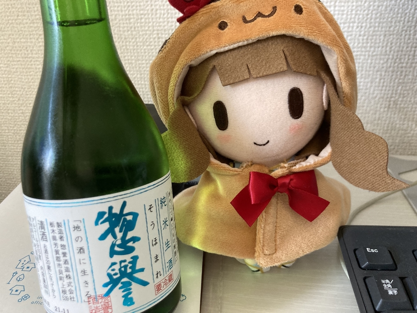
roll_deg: +2.6
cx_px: 208
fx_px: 337
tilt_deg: -27.7
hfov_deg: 63.4
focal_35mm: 28
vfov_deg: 49.7
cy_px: 156
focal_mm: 3.99
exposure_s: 1/47
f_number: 1.8
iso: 320
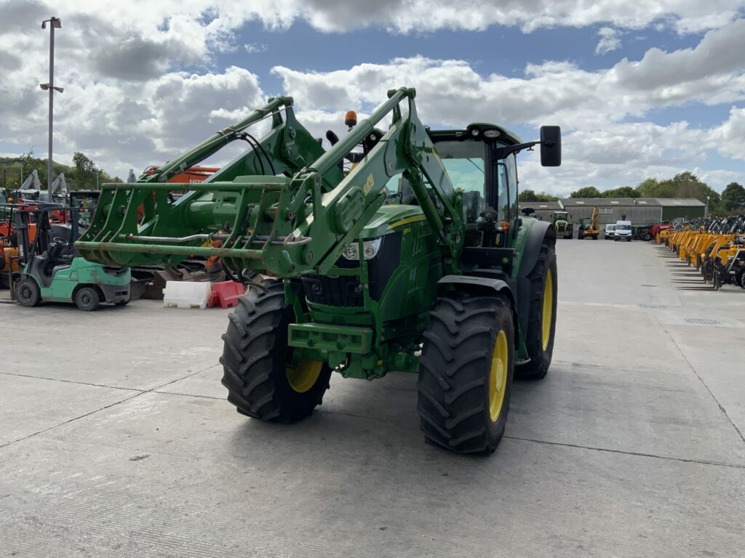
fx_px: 624
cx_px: 372
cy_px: 279
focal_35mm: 29
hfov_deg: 61.7
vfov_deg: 48.2
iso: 16
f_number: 1.8
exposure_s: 1/2058
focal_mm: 3
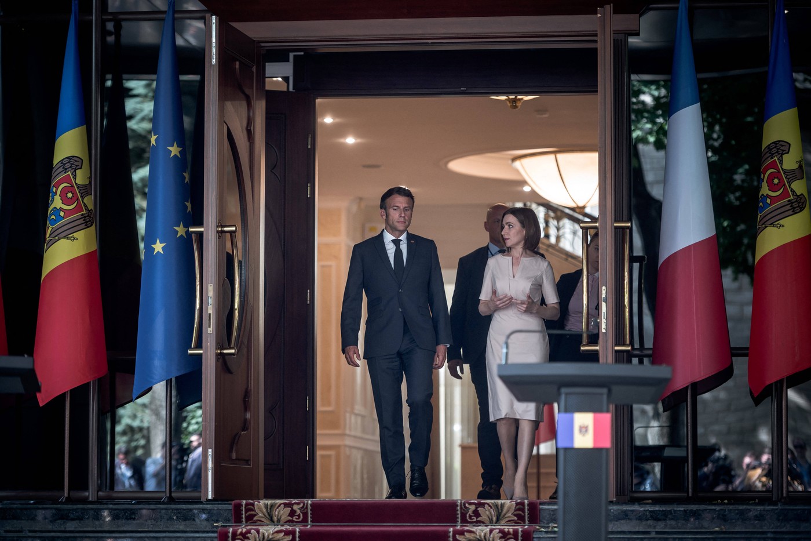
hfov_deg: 16.8
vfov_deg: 11.2
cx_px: 406
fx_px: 2748
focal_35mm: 122
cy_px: 270
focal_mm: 122
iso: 1100
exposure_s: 1/250
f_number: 3.2
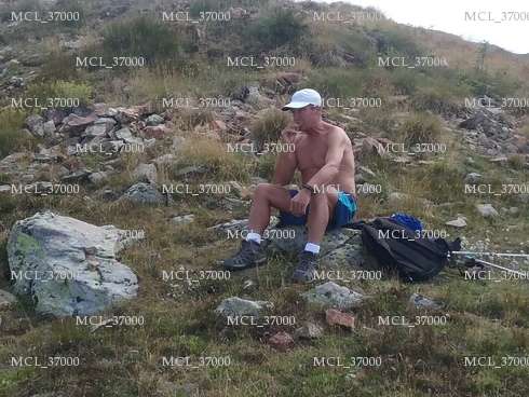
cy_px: 198
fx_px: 474
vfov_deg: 45.5
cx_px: 264
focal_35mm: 31
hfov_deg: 58.3
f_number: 2.2
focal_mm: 3.3
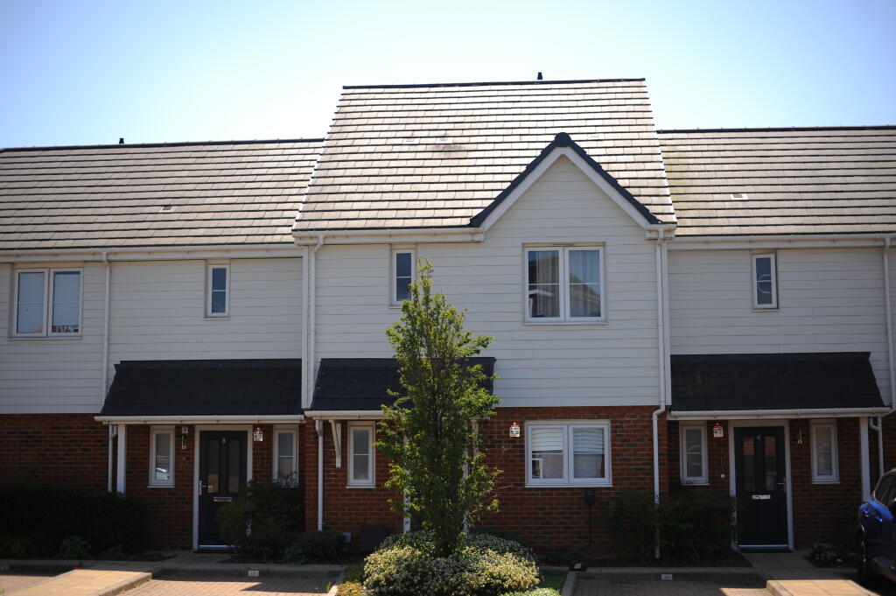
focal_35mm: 50
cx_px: 448
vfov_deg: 26.9
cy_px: 298
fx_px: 1243
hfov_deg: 39.6
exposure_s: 1/2500
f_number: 2
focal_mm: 50
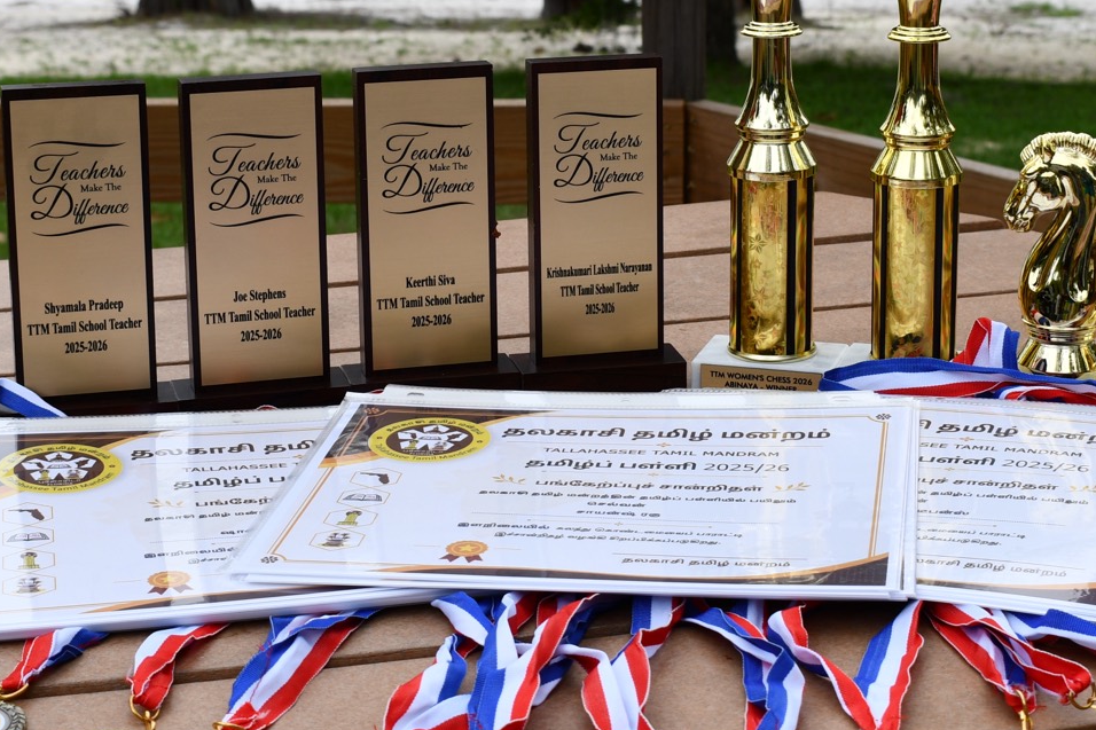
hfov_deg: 25.1
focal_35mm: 81
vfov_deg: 16.8
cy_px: 202
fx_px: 2465
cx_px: 557
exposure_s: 1/250
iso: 100
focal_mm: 29
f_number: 8
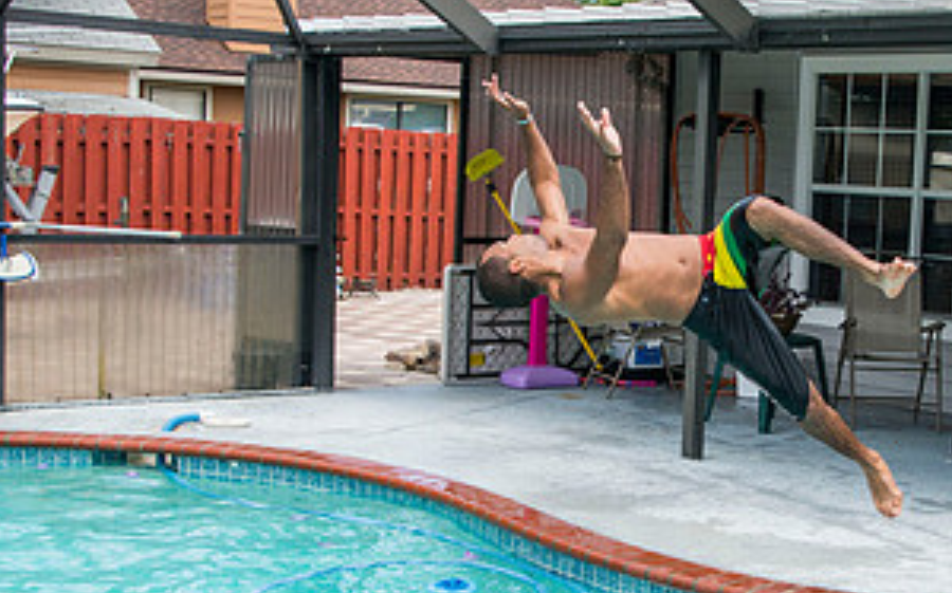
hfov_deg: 28.7
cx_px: 679
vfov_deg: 18.3
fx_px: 1841
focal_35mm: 71
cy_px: 369
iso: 400
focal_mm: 36
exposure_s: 1/1000
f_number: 7.1
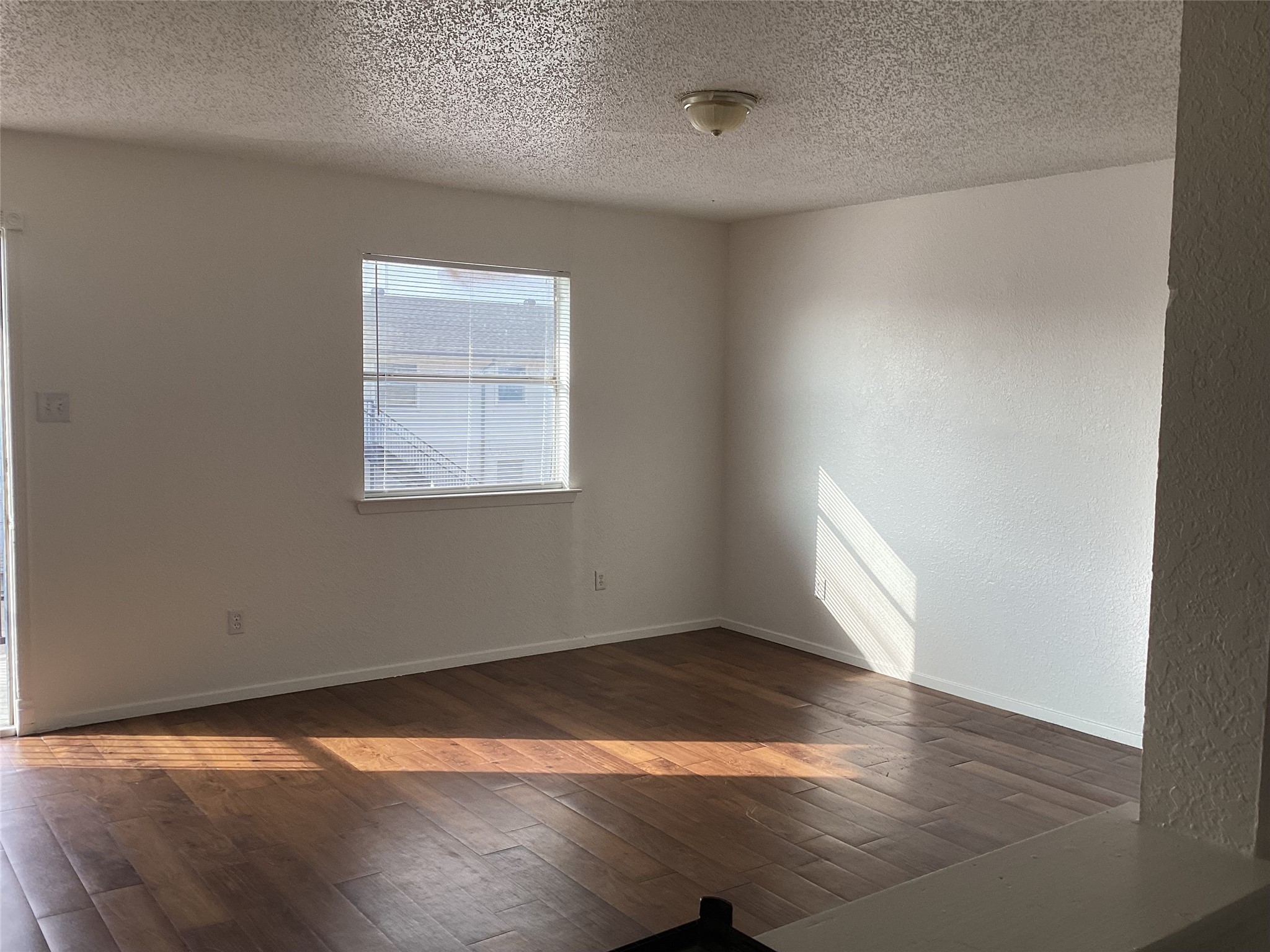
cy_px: 476
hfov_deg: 58.4
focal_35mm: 31
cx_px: 635
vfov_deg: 45.4
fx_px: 1137
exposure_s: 1/120
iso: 25
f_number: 2.4
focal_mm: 3.3
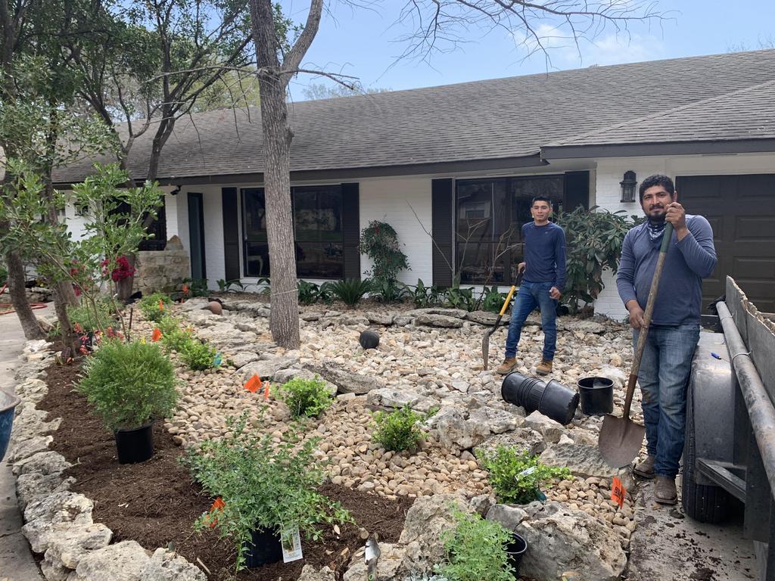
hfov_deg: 67.3
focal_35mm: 26
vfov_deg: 53.1
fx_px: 582
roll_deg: -0.1
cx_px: 388
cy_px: 290
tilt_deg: -6.1
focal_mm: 4.25
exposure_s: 1/564
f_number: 1.8
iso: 25
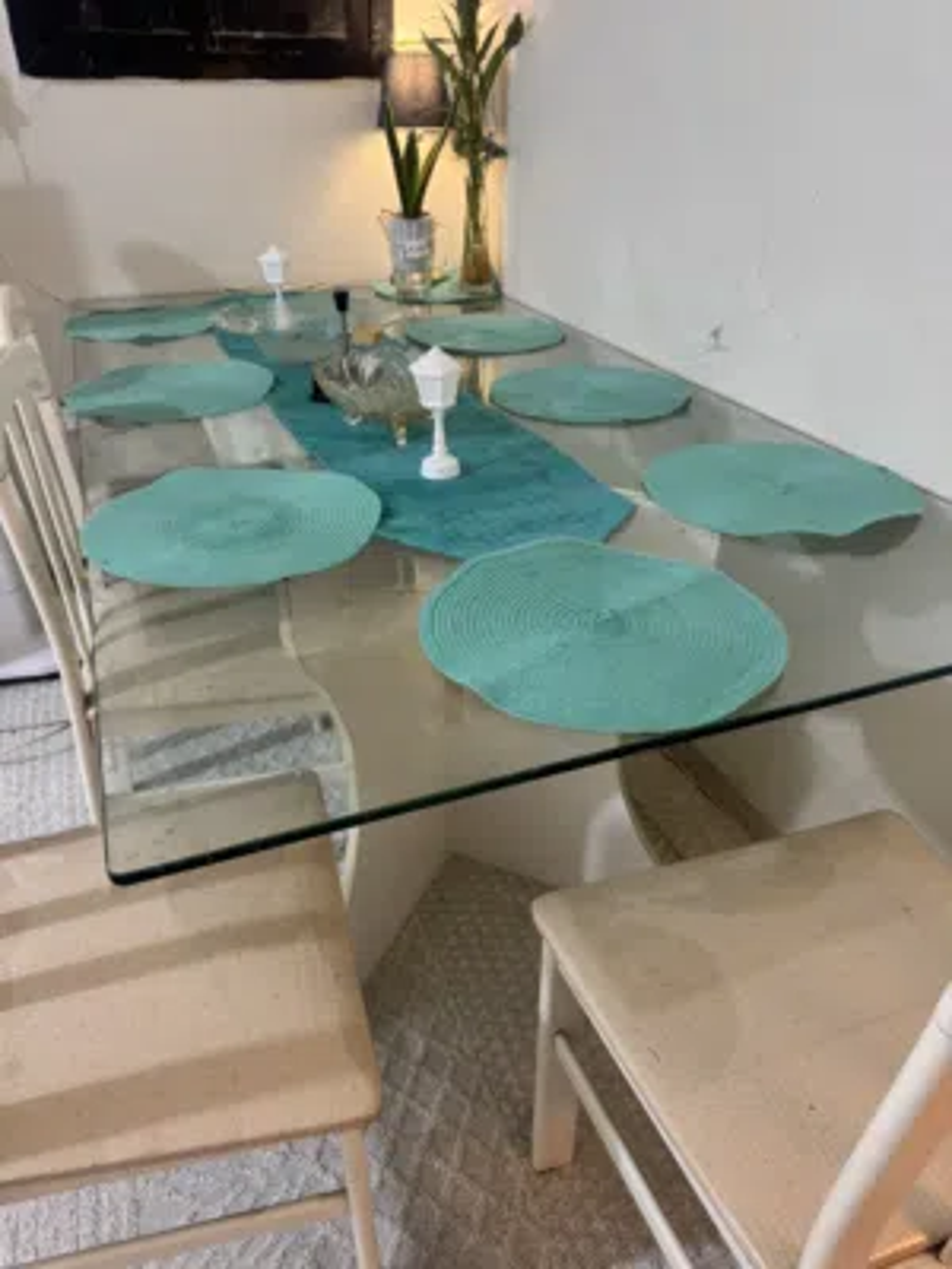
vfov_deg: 71.6
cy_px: 634
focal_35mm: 24
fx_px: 880
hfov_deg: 56.8
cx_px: 476
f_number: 1.78
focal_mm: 6.76
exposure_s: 1/60
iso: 320
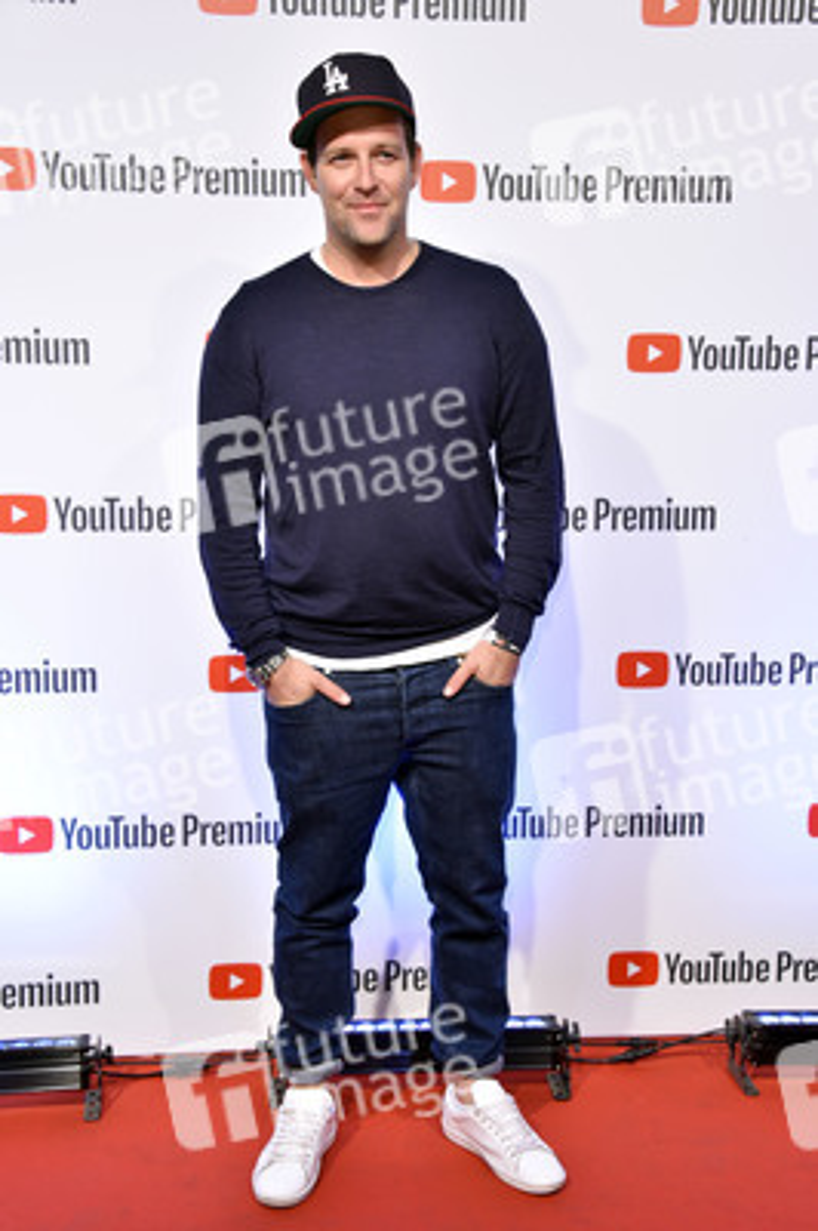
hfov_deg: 26.9
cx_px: 409
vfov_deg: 39.6
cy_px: 616
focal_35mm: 50
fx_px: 1707
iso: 640
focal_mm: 50
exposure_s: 1/160
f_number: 5.6
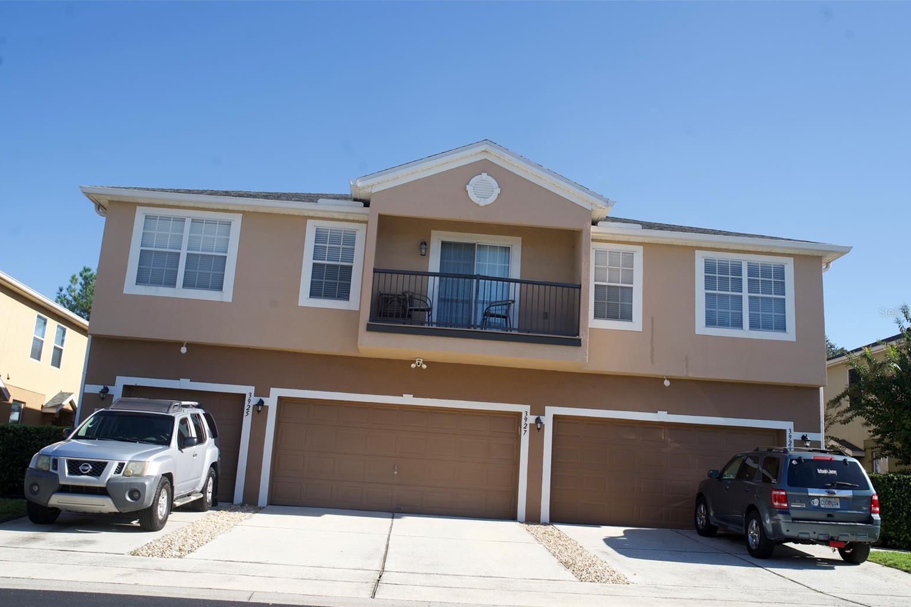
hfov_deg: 55.8
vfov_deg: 38.9
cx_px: 462
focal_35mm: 34
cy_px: 312
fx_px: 860
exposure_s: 1/125
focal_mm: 33
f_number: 9
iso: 100
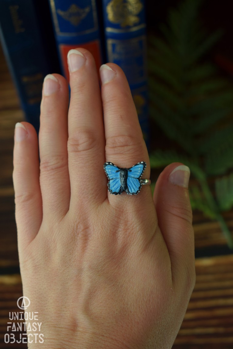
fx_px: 670
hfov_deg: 19.7
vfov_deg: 29.2
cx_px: 116
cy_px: 174
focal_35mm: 69
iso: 400
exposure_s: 1/160
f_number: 6.3
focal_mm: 46
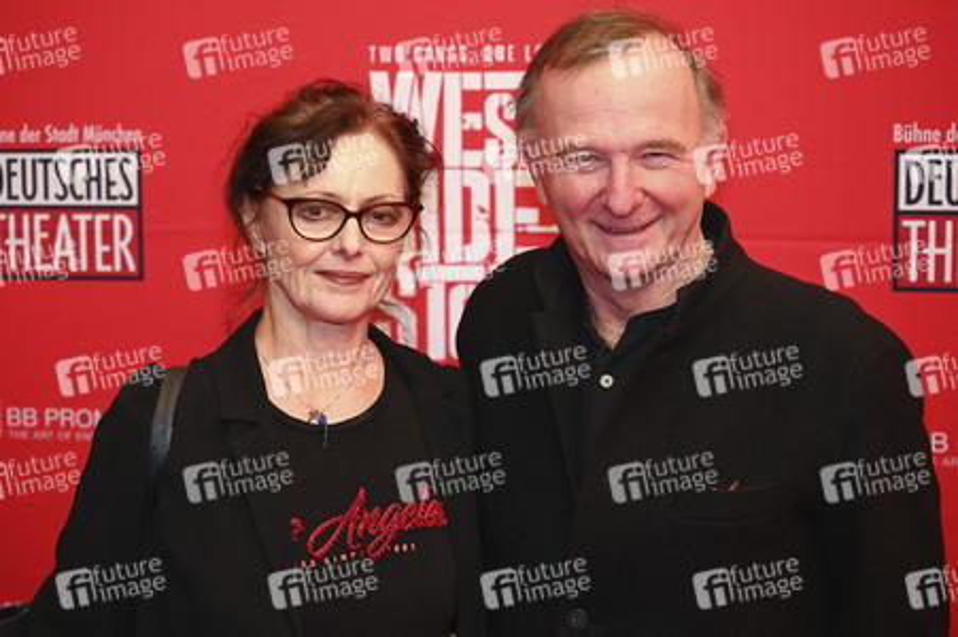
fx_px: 1994
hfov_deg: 27.0
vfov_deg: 18.2
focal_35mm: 75
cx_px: 479
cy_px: 318
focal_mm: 75
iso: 1250
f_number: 2.8
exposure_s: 1/125
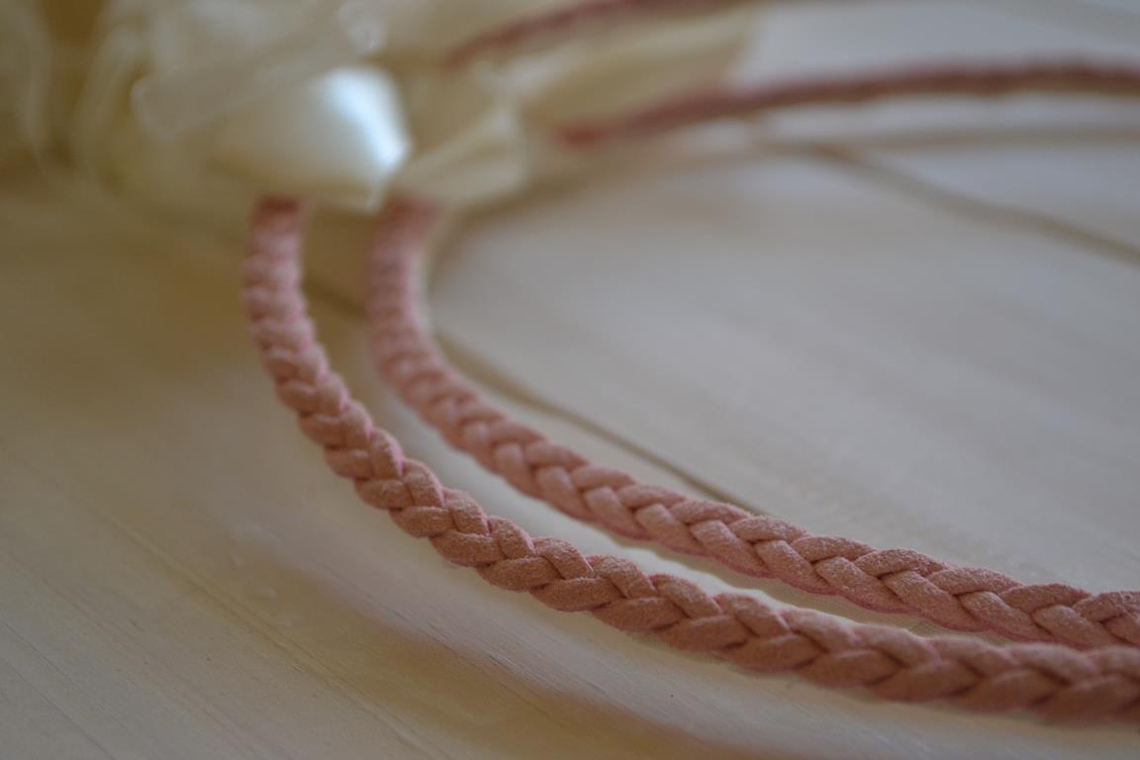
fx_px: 2612
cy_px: 380
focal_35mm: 82
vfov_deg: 16.6
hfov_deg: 24.6
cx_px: 570
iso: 800
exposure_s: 1/160
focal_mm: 55
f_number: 6.3
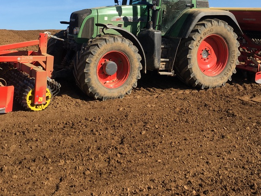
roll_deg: +0.4
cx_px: 143
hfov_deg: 38.9
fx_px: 370
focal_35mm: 49
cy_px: 32
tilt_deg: +3.6
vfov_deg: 28.9
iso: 25
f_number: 2.2
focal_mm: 4.15
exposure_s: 1/1304
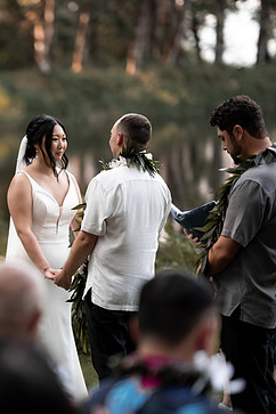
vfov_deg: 15.1
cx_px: -5
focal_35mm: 136
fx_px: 1564
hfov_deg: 10.0
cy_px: 213
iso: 100
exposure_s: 1/800
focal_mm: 85
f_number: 1.4
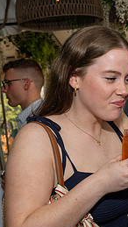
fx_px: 470
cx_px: 202
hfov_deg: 14.3
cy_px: 168
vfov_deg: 26.8
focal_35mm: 78
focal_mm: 29.5
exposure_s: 1/250
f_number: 7.1
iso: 640
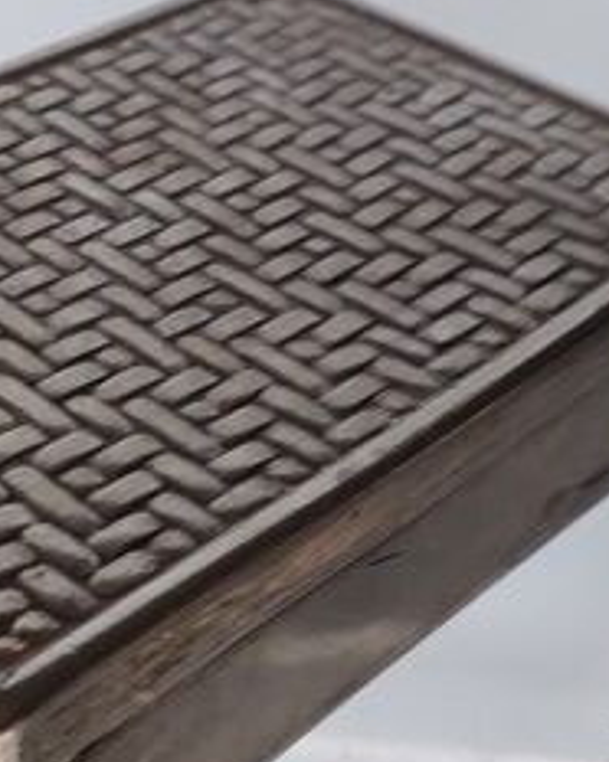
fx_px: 1534
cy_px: 458
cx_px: 131
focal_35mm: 68
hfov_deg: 22.2
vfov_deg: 27.9
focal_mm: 3.6
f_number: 1.9
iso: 64
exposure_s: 1/50
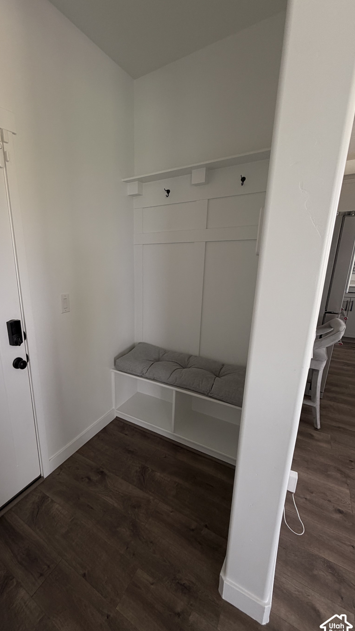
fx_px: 268
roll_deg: +0.9
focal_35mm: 16
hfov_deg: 64.9
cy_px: 325
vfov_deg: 99.3
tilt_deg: -15.0
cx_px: 112
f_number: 2.2
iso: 125
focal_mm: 2.22
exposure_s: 1/121
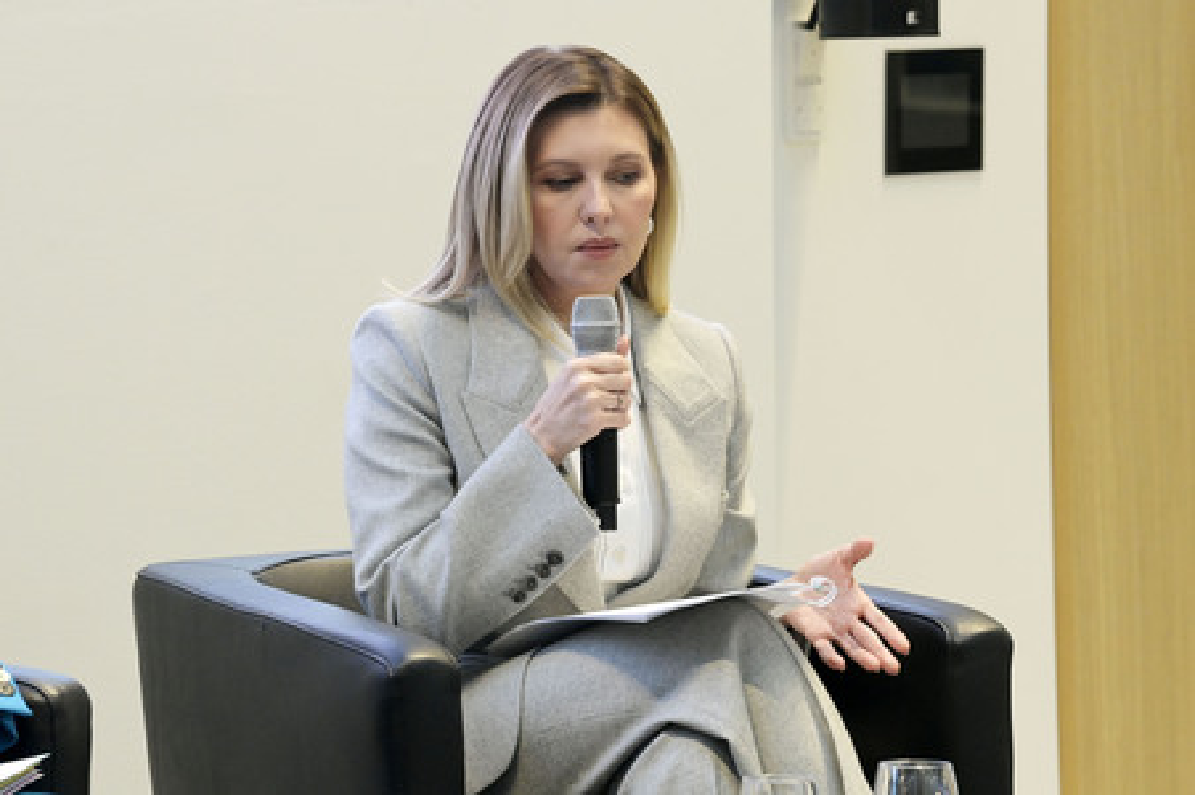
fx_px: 6634
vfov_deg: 6.9
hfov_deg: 10.3
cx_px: 598
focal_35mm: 200
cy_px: 398
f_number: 10
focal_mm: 200
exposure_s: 1/125
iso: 4000
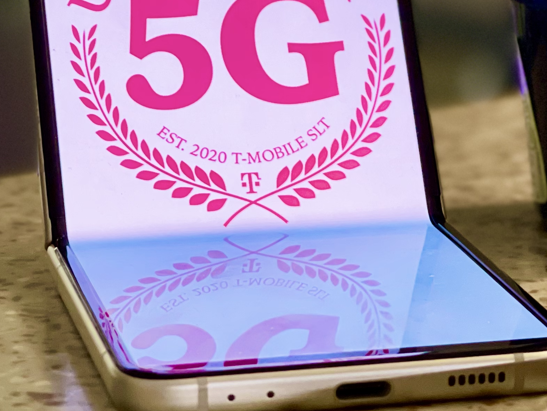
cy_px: 126
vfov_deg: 9.0
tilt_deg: -12.4
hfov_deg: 12.0
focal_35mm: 164
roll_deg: -0.1
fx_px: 2592
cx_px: 468
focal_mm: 7.5
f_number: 2.2
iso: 250
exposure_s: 1/40
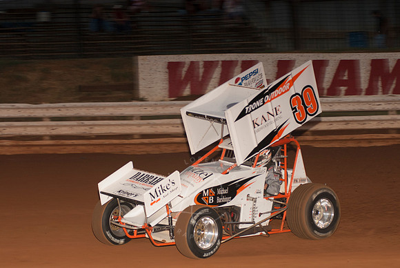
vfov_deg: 11.4
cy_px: 134
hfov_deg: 17.0
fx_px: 1335
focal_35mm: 120
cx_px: 200
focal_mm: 80
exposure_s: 1/400
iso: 400
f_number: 4
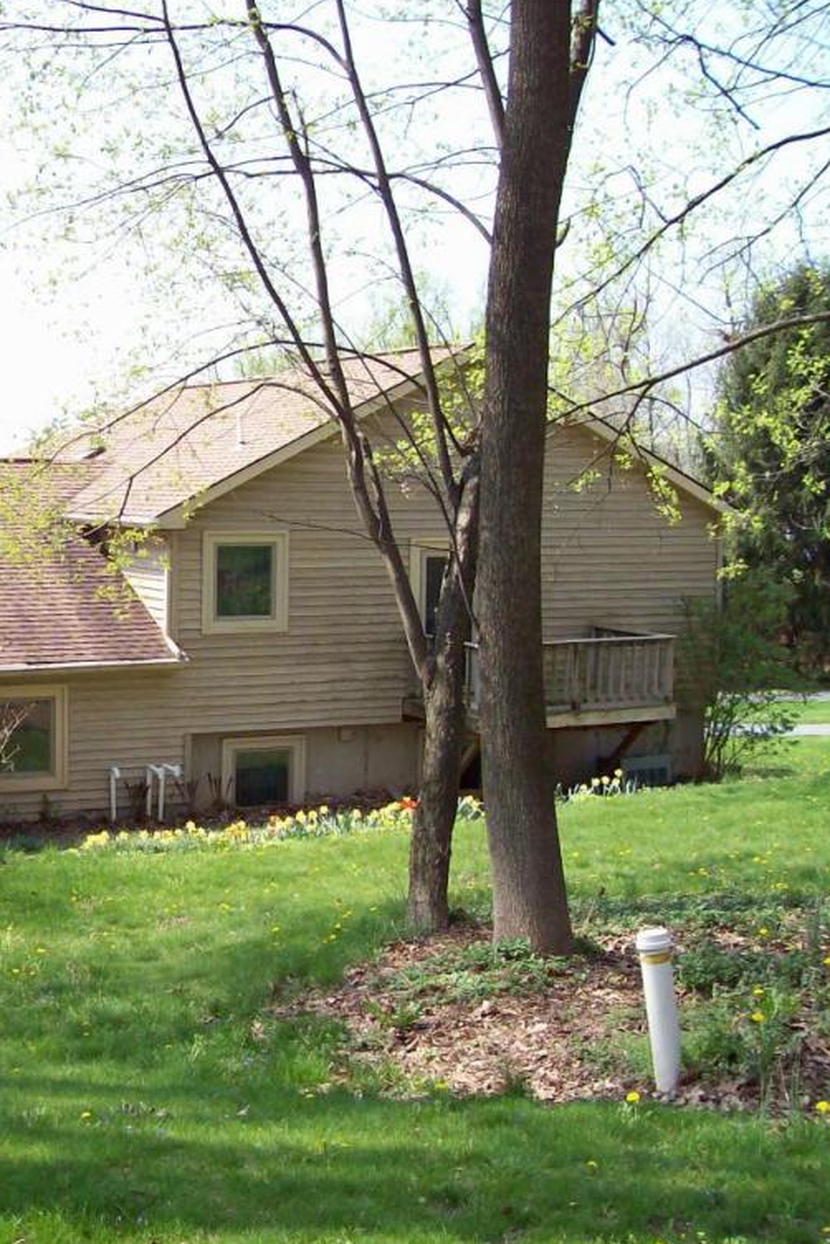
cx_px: 26
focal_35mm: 51
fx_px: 1762
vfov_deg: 38.9
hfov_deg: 25.4
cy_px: 625
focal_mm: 6
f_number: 2.7
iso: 80
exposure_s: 1/624
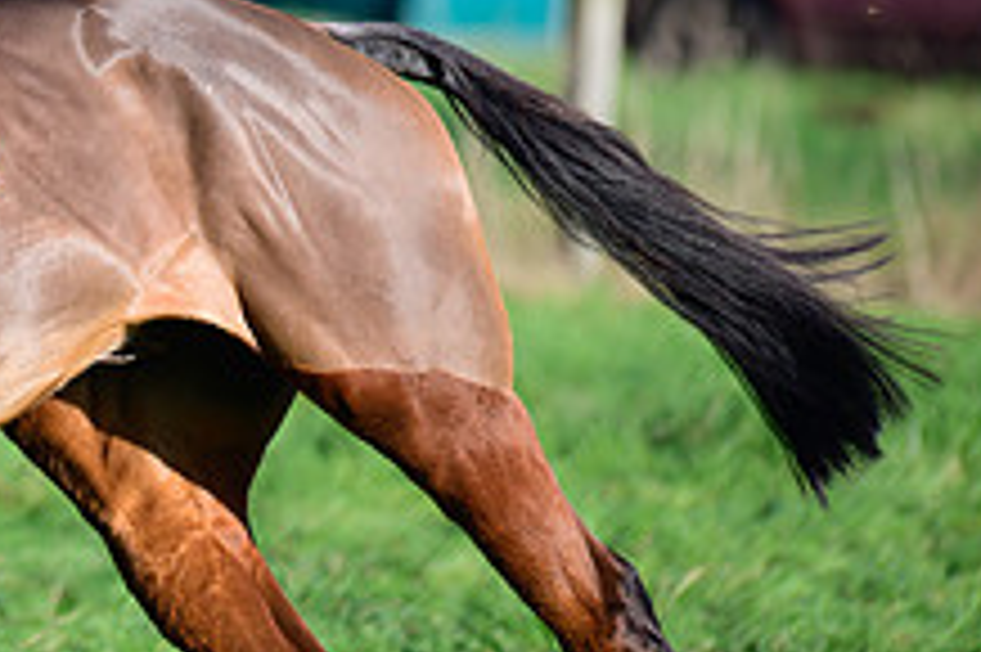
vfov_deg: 1.3
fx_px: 28971
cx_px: -238
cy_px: -117
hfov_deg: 1.9
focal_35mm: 1064
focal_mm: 400
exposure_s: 1/2000
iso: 400
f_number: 5
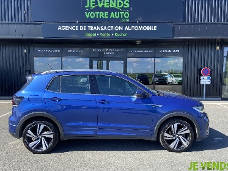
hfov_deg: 61.6
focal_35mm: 29
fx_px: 191
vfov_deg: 48.2
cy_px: 90
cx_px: 108
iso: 32
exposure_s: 1/752
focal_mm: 4.25
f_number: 1.8
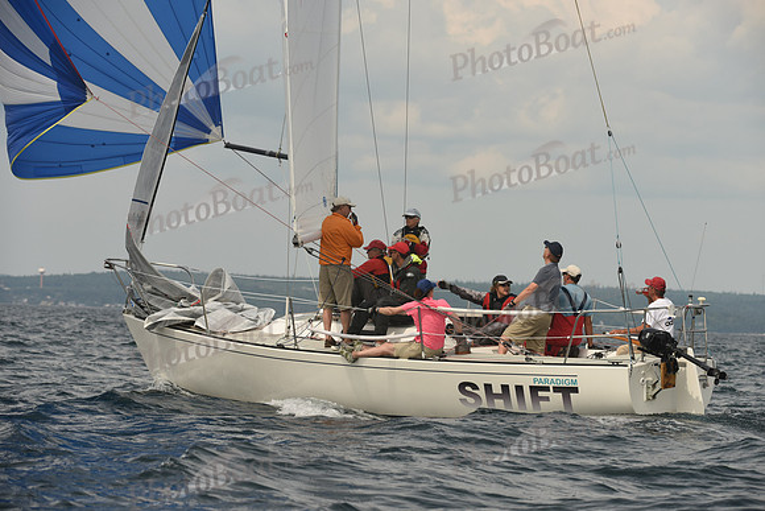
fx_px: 4251
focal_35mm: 200
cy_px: 256
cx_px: 382
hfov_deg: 10.3
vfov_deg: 6.9
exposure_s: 1/1000
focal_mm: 200
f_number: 6.3
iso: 250
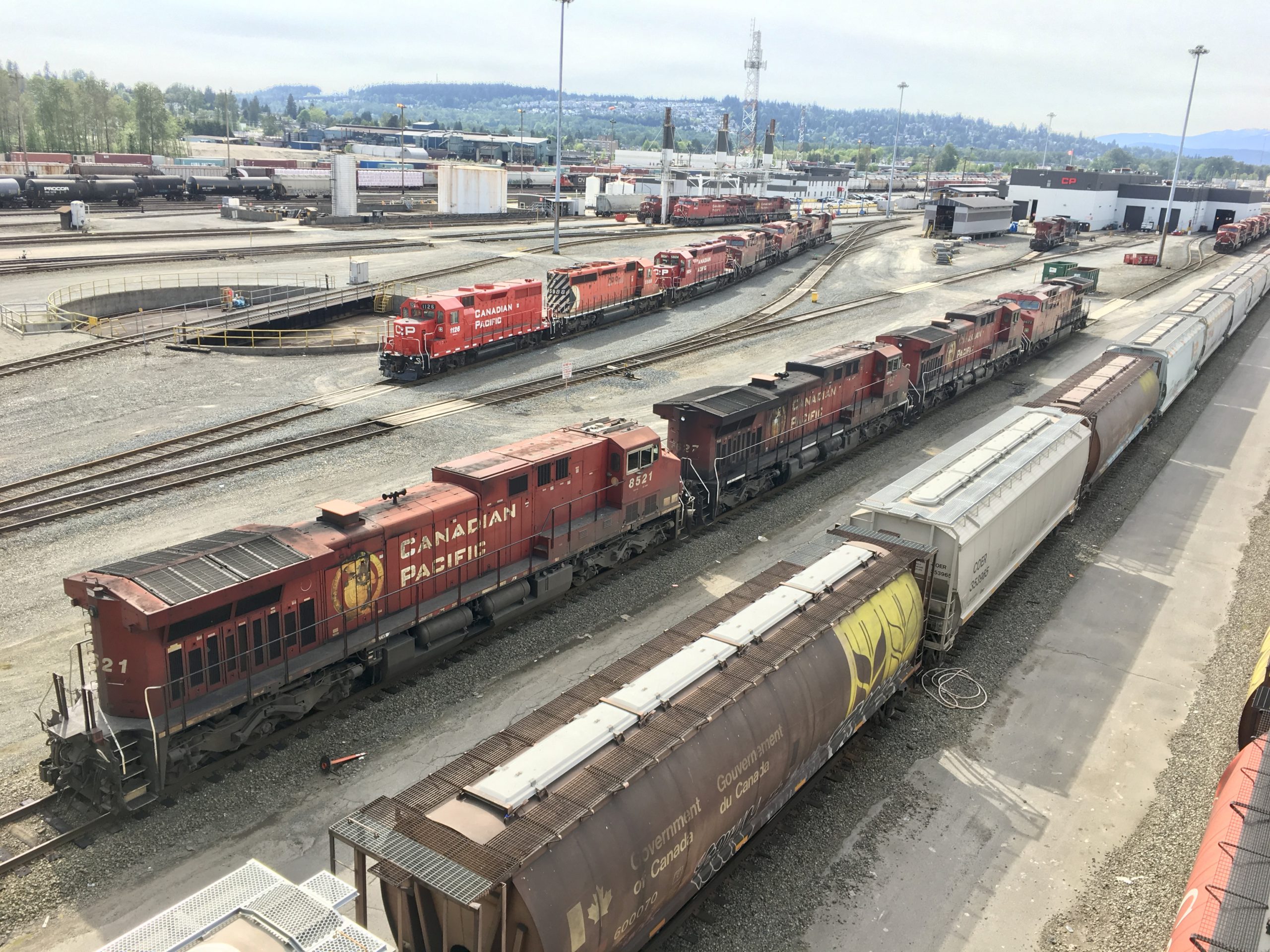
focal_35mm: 29
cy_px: 476
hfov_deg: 61.7
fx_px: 1064
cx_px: 635
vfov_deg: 48.2
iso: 25
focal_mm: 4.15
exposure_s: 1/323
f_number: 2.2
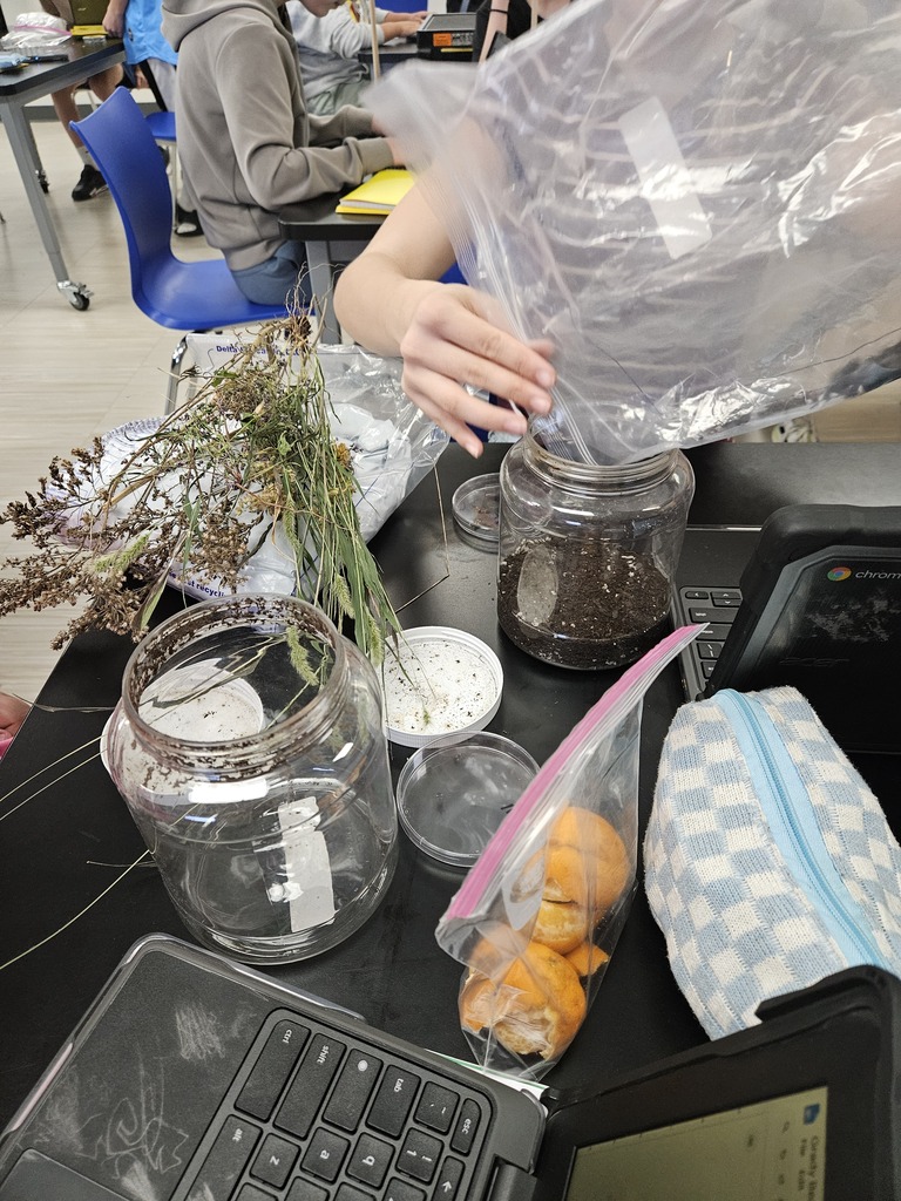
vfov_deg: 73.9
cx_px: 450
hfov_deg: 58.9
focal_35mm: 23
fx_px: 798
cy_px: 600
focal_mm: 5.4
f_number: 1.8
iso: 640
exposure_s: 1/60
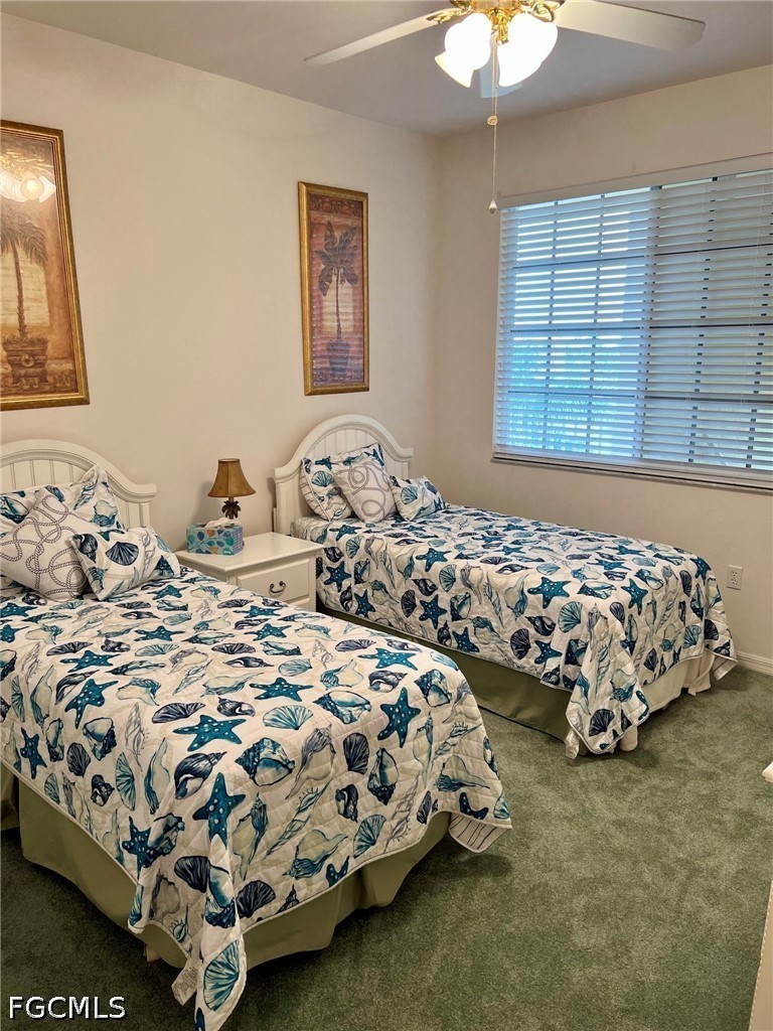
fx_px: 774
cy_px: 516
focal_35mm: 26
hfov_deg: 53.1
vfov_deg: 67.3
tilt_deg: -11.6
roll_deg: +0.4
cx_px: 386
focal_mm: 5.7
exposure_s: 1/120
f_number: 1.5
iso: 80
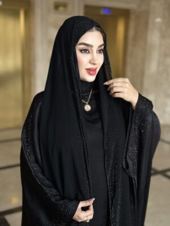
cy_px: 113
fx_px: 314
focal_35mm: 48
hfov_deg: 30.3
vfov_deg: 39.7
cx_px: 85
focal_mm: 6.86
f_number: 1.78
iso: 64
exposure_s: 1/137
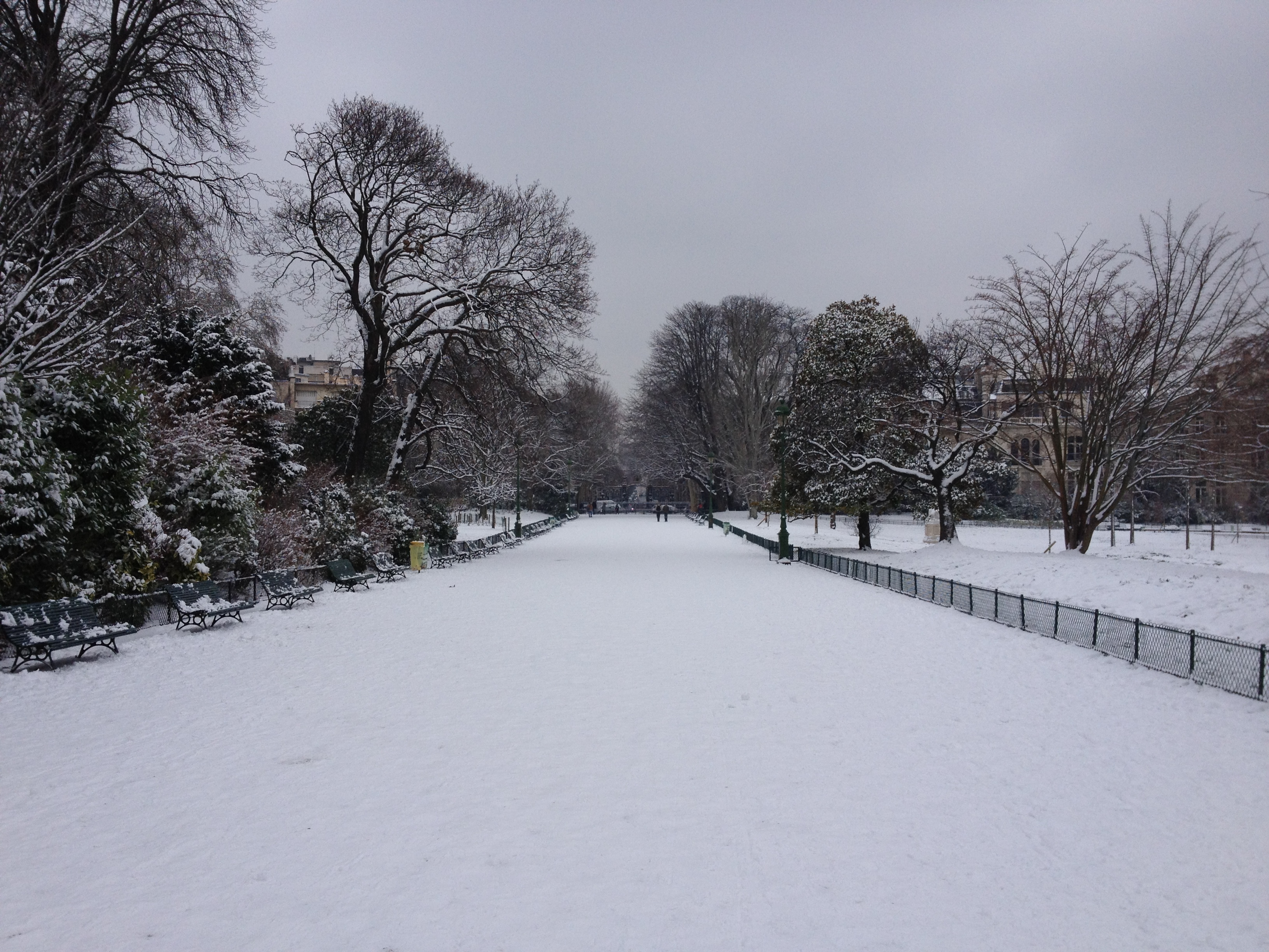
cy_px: 476
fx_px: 1283
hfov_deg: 52.6
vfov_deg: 40.7
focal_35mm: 35
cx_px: 634
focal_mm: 4.28
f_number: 2.4
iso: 64
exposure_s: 1/955
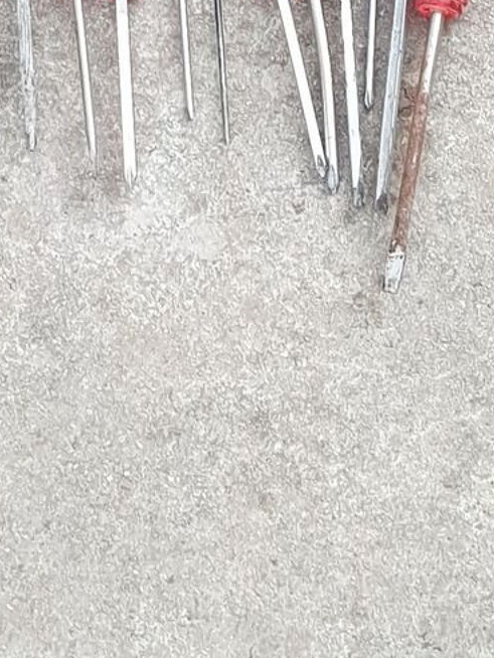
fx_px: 1008
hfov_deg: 27.5
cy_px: 30
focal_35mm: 53
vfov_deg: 33.6
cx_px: 187
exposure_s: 1/50
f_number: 1.7
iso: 50
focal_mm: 4.2
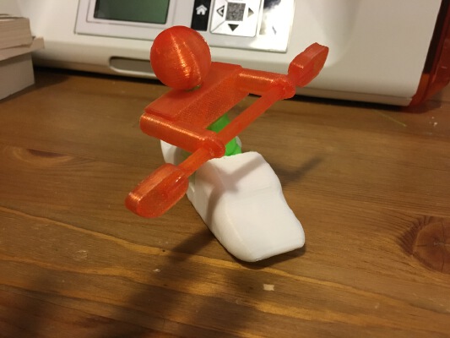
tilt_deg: -29.5
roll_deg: -1.1
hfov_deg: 61.6
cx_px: 225
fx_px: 377
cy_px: 169
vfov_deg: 48.2
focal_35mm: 29
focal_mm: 4.15
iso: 200
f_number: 2.2
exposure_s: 1/20
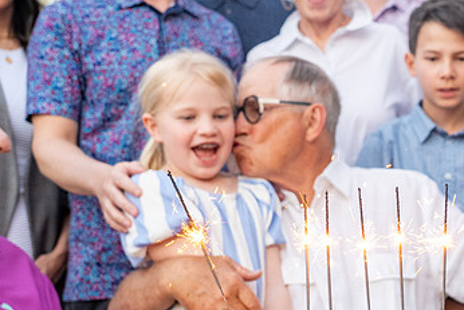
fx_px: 864
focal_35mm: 67
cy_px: 233
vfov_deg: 20.2
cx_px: 386
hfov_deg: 29.2
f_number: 6.3
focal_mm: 40
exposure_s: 1/160
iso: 1250
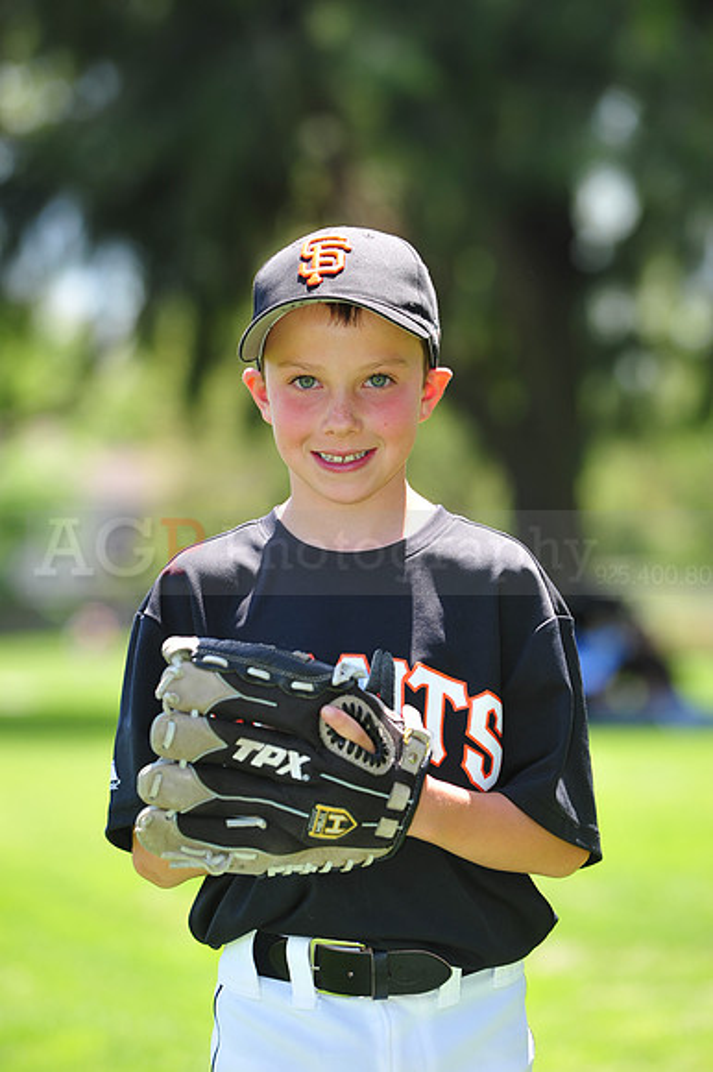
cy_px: 536
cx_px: 356
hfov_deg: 6.9
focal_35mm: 200
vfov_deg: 10.3
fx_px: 5948
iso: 200
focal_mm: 200
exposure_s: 1/200
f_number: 5.6
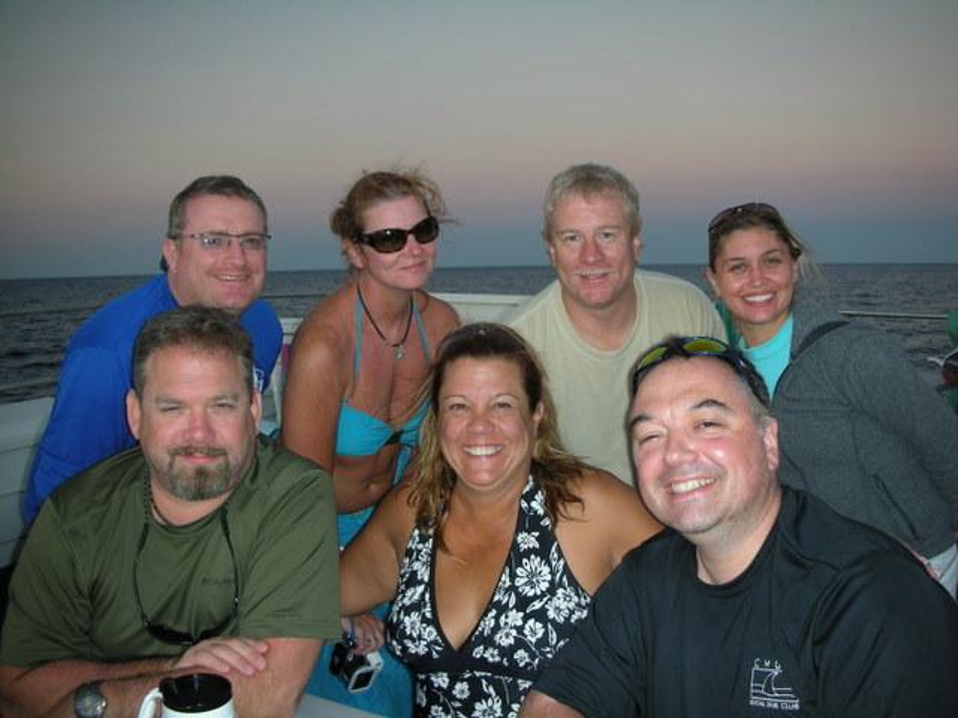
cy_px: 359
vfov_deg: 40.7
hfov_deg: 52.6
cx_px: 479
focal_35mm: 35
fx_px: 969
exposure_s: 1/60
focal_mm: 5.8
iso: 78
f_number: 2.8
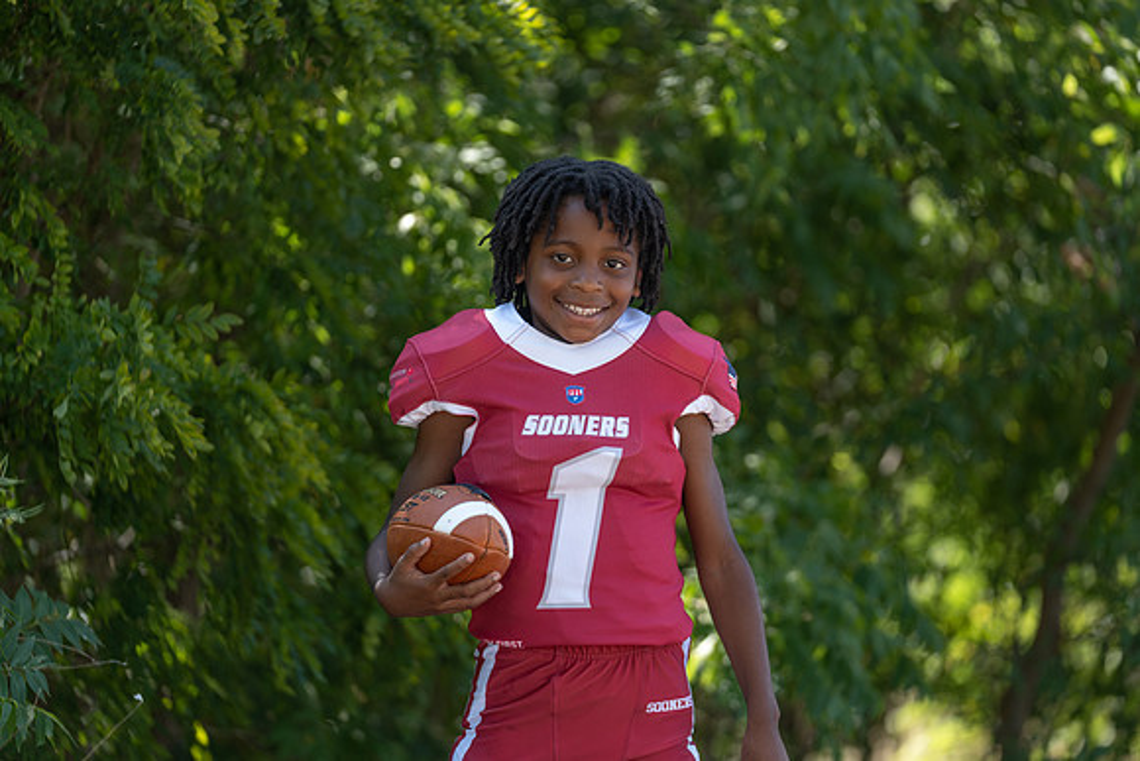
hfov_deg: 15.4
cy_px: 380
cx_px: 570
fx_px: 4212
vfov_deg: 10.3
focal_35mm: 133
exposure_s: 1/320
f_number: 2.8
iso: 80
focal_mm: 133
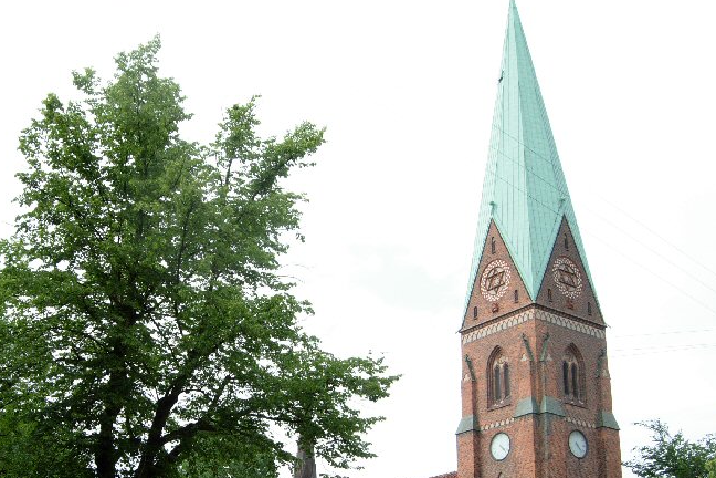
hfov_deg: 38.1
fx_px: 1034
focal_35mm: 52
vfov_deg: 25.7
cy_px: 345
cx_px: 308
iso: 50
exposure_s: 1/215
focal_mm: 7.5
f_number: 4.8
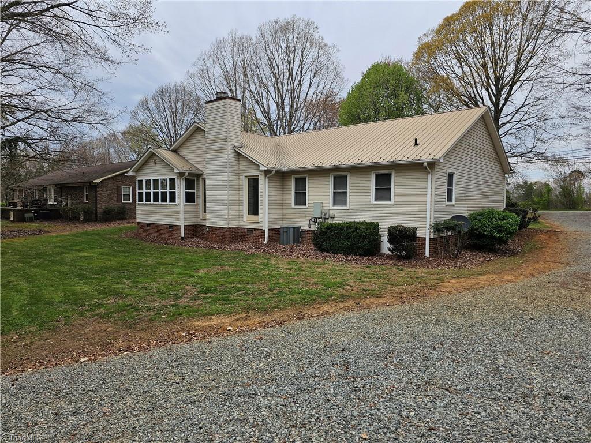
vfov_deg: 58.9
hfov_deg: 73.9
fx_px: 393
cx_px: 296
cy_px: 222
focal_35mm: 23
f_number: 1.7
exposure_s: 1/544
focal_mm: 6.3
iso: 16
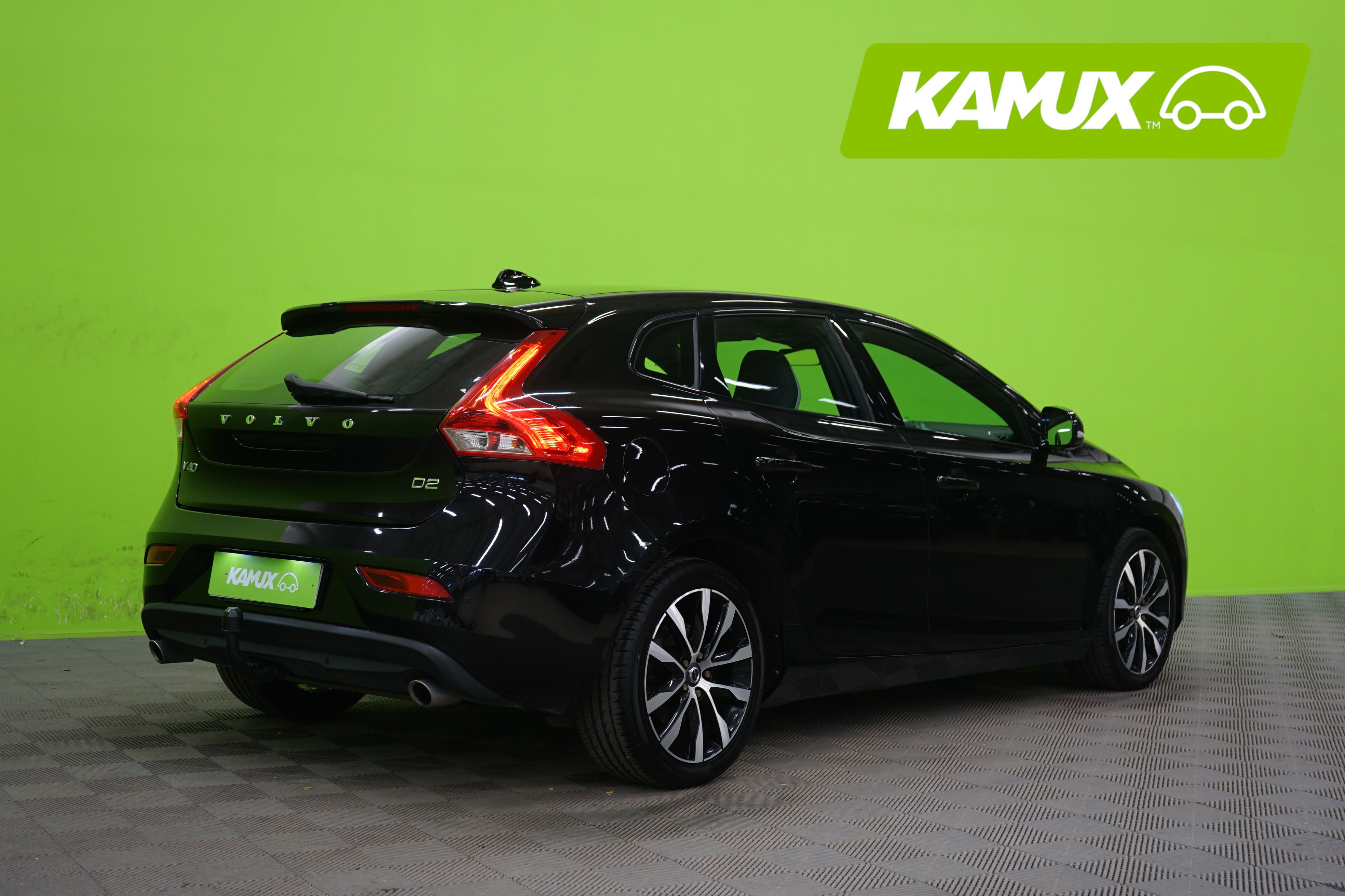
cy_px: 448
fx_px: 1831
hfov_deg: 40.3
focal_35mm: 49
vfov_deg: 27.5
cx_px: 672
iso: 400
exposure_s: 1/8
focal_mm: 49
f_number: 5
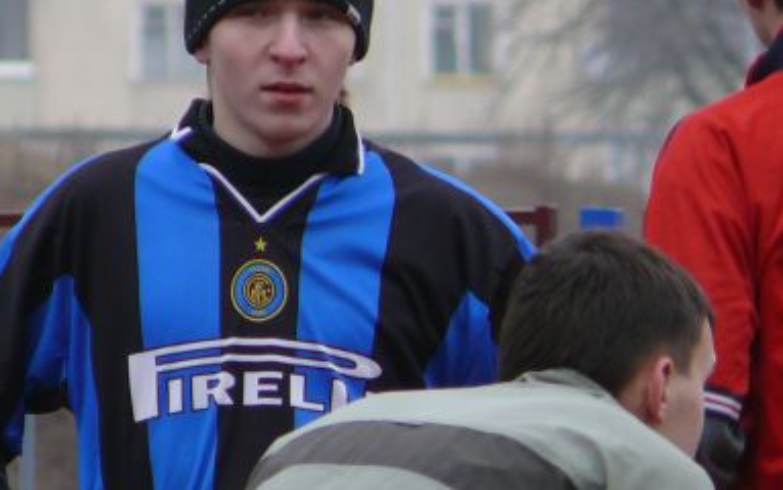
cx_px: 286
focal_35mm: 1130
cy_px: 88
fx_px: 24131
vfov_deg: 1.2
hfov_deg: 1.9
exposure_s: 1/200
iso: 100
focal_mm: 86.6
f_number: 4
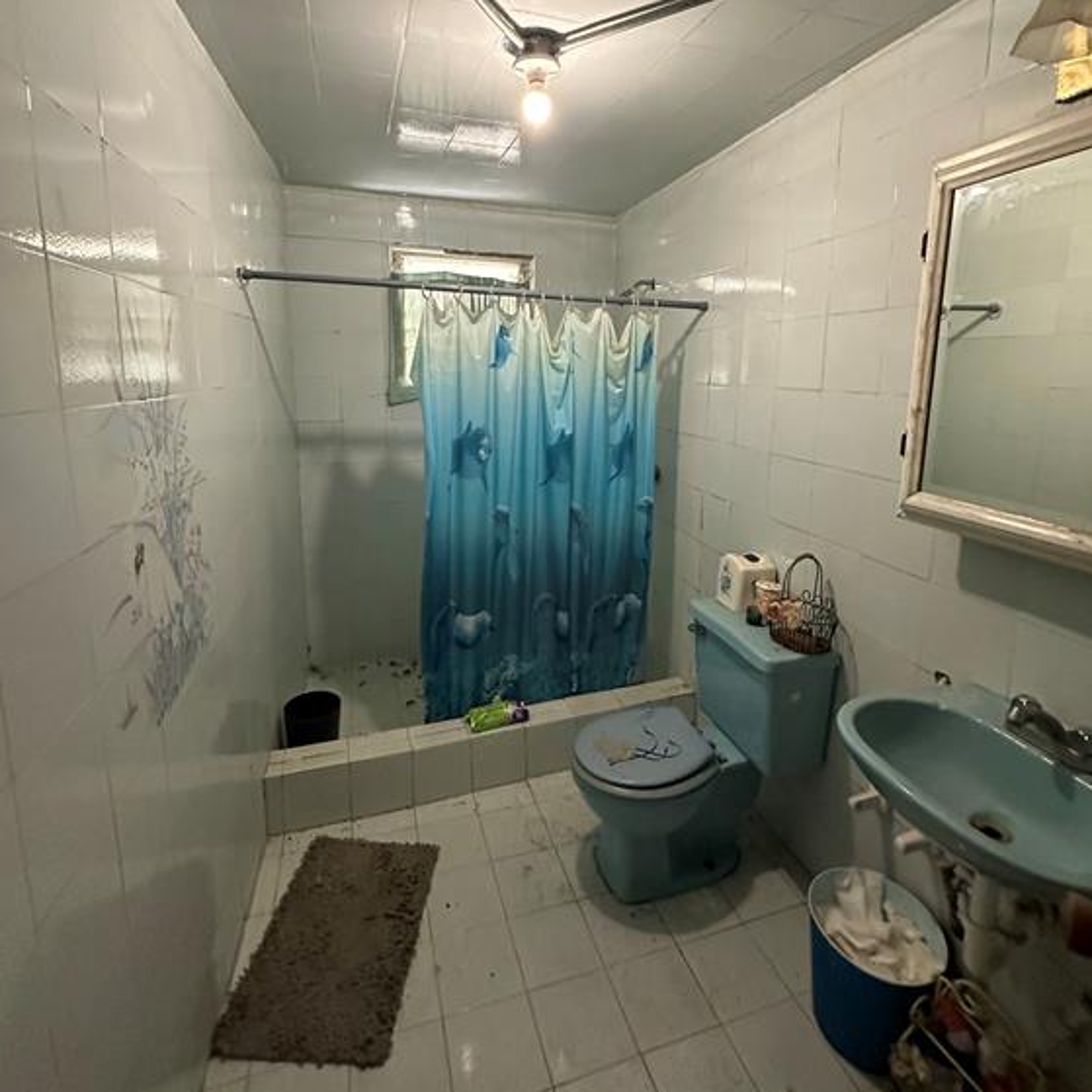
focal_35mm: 17
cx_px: 547
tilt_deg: -7.6
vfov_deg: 83.4
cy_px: 465
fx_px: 607
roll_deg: -1.2
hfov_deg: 84.0
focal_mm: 2.22
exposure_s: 1/60
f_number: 2.2
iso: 800
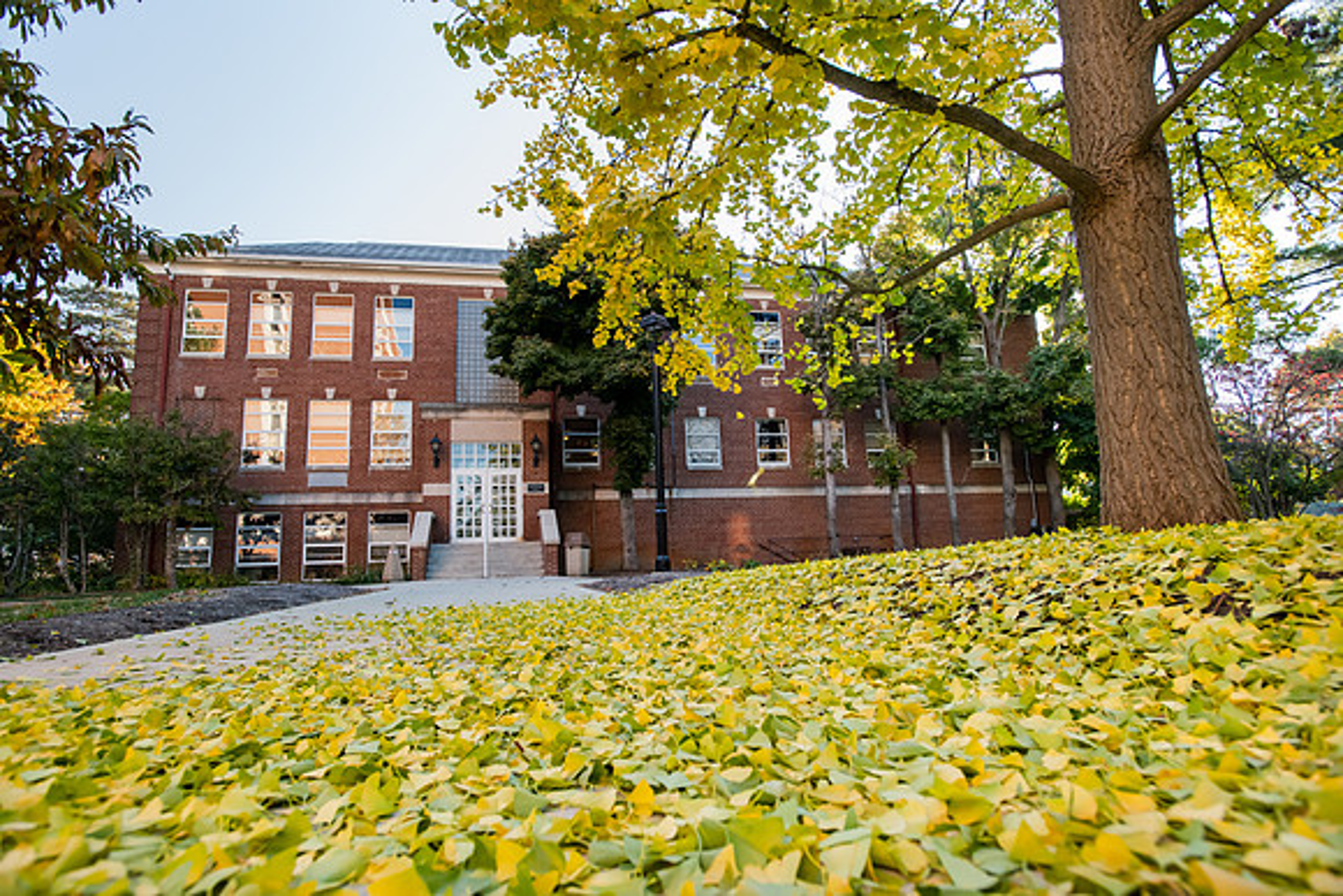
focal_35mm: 20
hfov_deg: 84.0
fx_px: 746
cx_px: 672
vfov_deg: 62.0
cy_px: 448
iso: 1000
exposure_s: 1/250
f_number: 5
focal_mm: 20
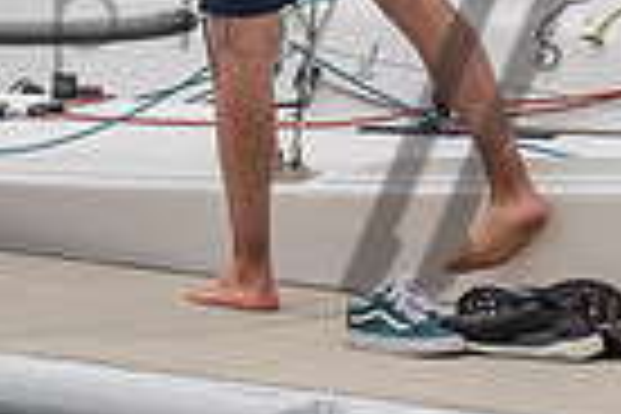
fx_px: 10642
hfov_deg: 3.3
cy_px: -326
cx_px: 144
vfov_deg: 2.2
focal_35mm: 617
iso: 100
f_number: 6.3
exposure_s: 1/500
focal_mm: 98
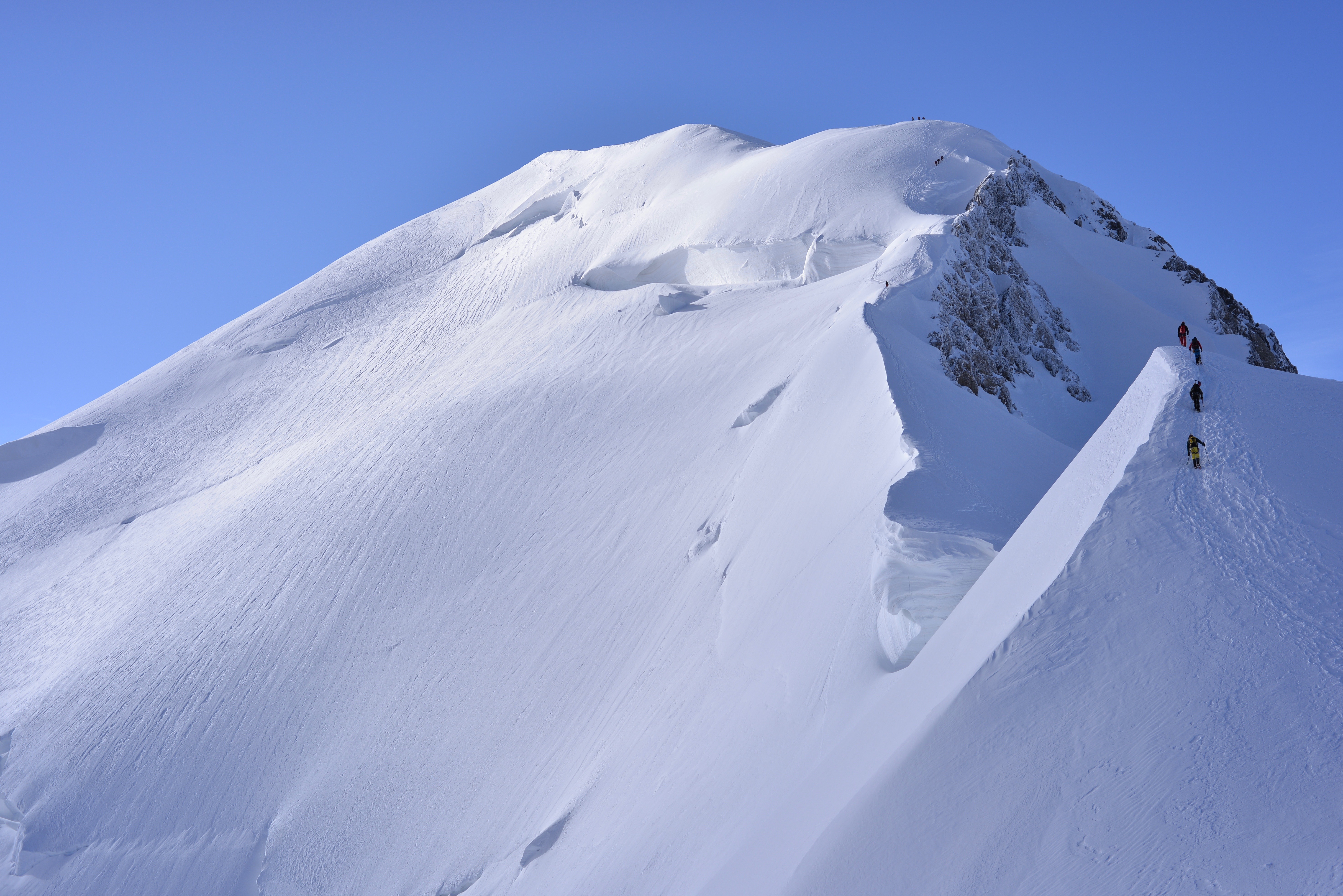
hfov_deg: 39.6
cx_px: 672
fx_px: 1866
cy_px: 448
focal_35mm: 50
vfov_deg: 27.0
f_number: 64
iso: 125
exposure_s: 1/1250
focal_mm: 50
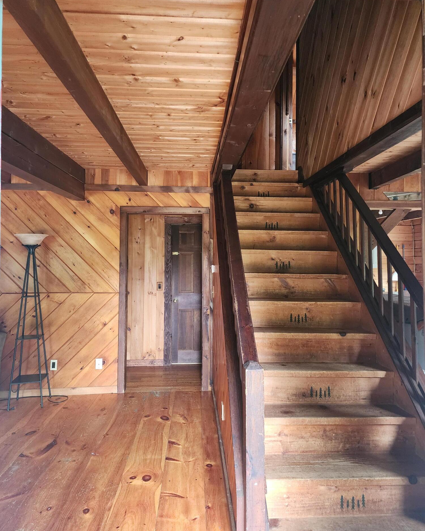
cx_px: 212
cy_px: 253
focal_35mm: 24
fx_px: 377
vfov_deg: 70.2
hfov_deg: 58.8
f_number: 1.8
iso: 640
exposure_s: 1/60
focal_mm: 6.4
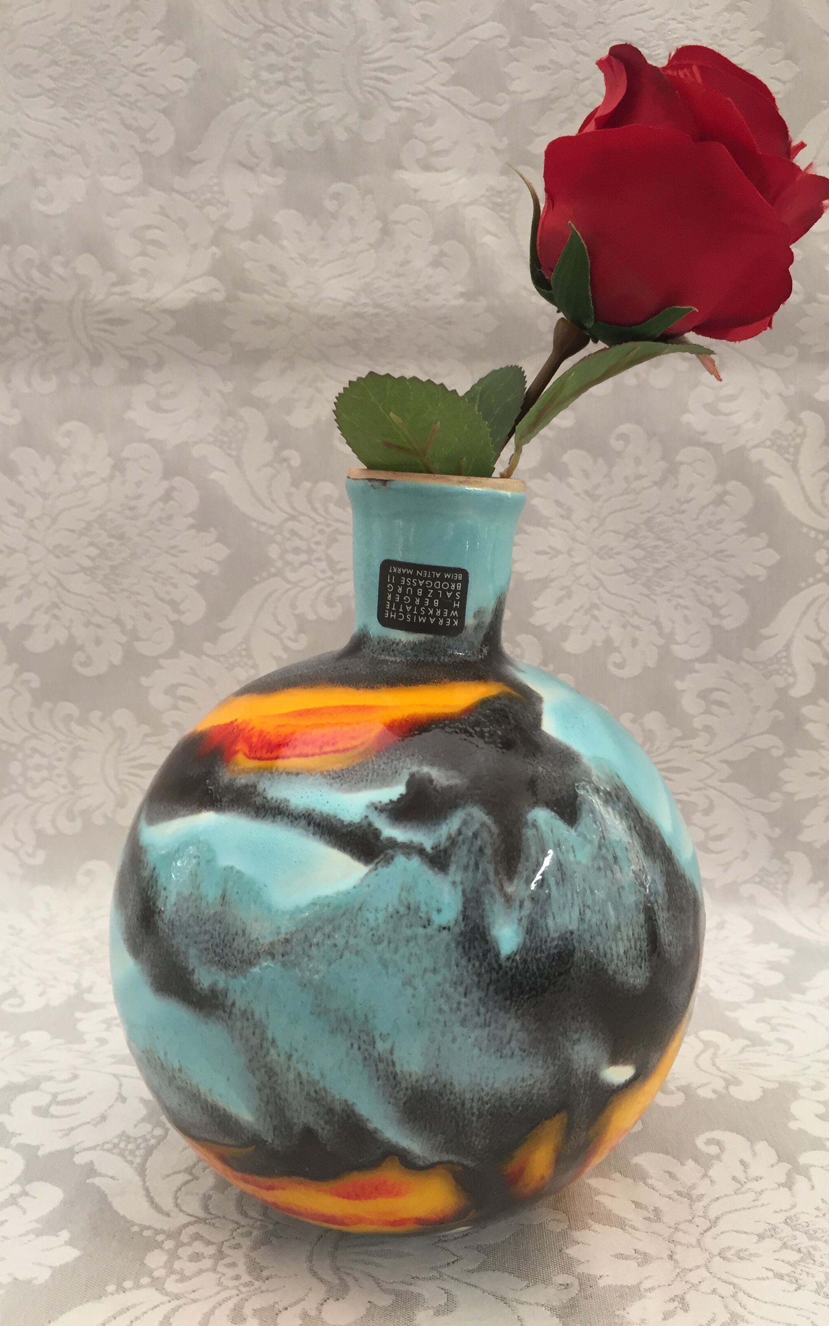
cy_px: 658
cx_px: 484
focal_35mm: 31
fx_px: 1121
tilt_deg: -9.0
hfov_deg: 40.5
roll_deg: -1.4
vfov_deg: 61.2
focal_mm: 4.15
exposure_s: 1/33
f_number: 2.2
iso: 80
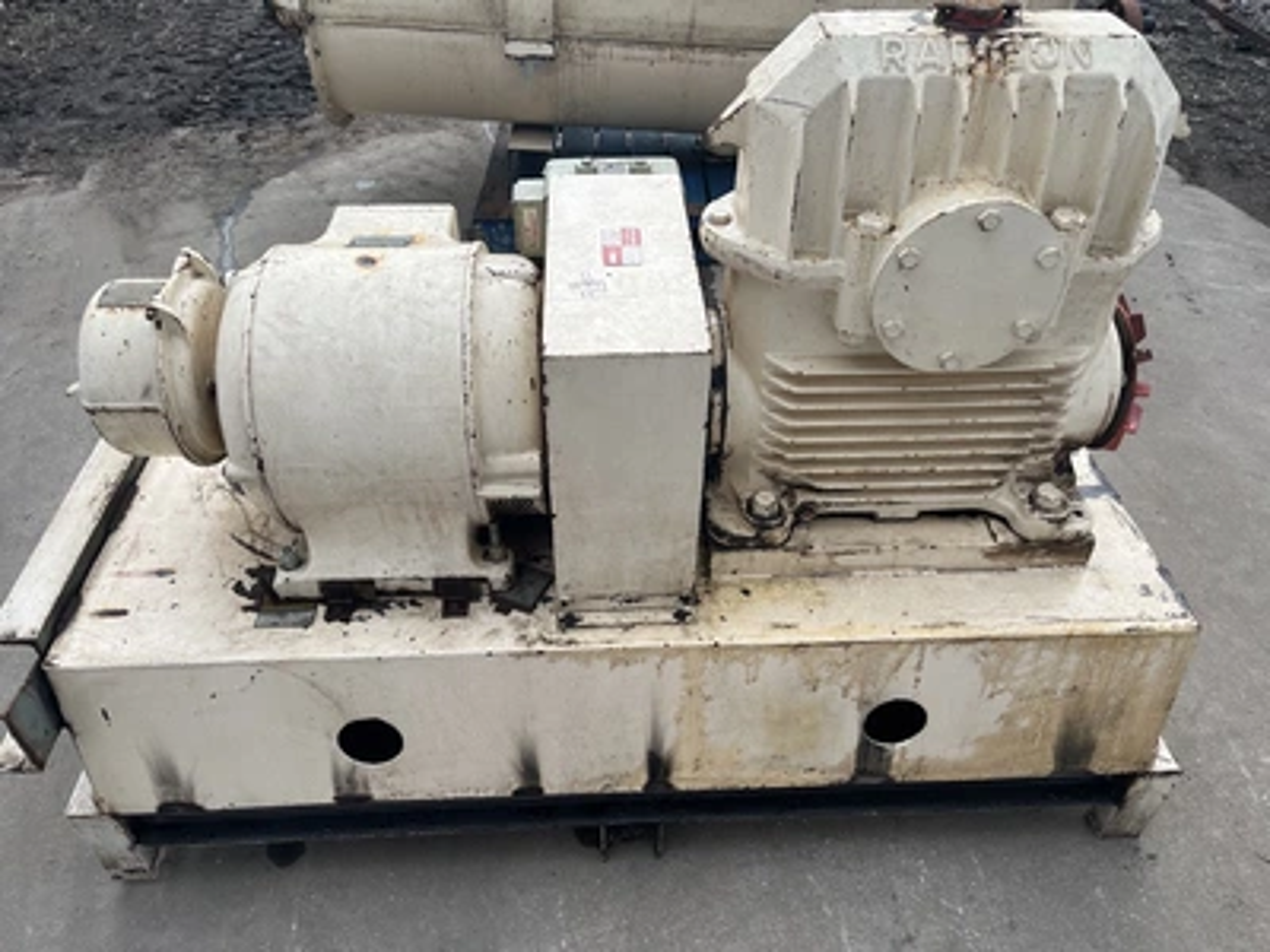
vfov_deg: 53.1
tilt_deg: -45.5
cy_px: 476
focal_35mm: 26
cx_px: 635
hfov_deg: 67.3
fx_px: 954
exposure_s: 1/569
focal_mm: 5.1
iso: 50
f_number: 1.6
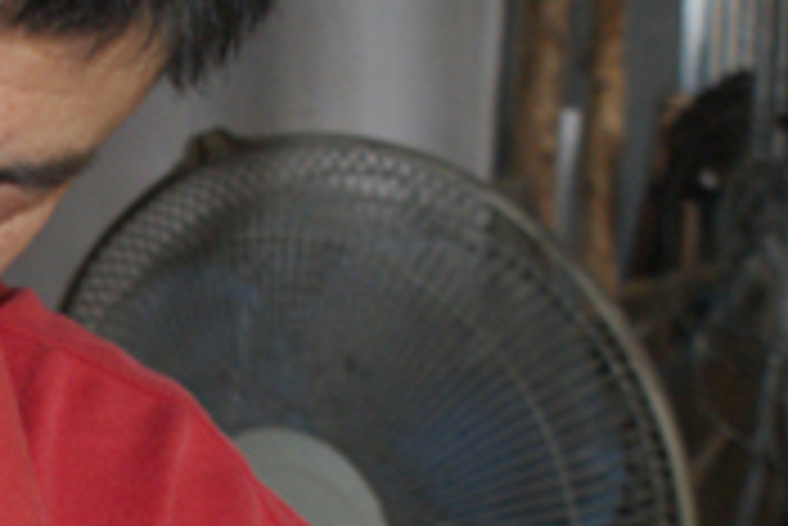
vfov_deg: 7.5
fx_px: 3937
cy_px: 767
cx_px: -432
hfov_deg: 11.0
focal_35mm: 180
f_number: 5.6
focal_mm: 35
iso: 400
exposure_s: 1/60
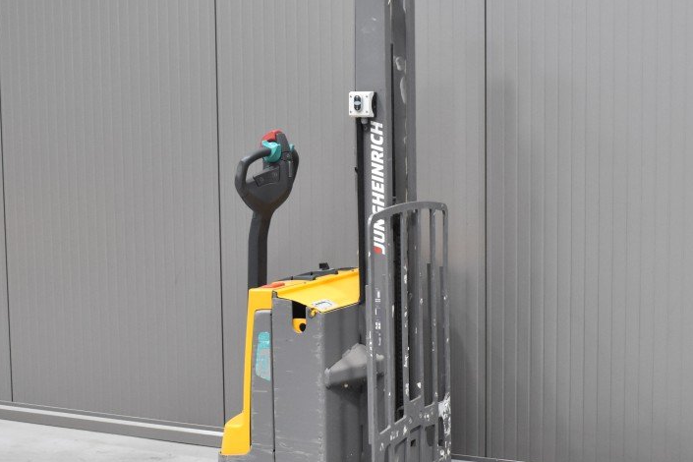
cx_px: 396
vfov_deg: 21.3
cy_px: 266
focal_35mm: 64
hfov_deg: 31.4
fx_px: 1229
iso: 1600
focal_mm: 25
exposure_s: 1/50
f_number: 4.5
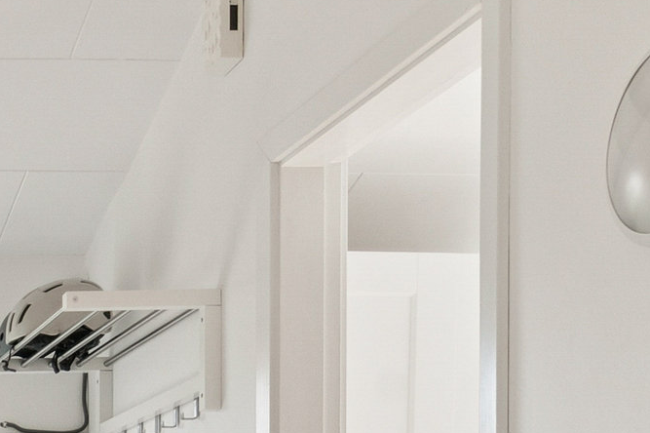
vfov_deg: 15.7
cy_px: 625
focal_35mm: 81
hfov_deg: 20.9
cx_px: -349
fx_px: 1462
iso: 200
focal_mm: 12
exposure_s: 1/30
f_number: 10
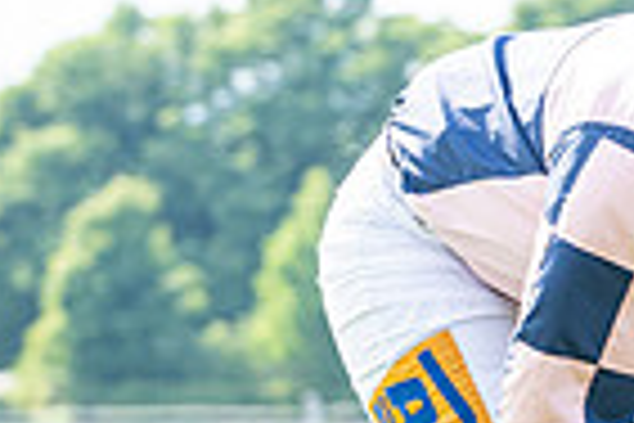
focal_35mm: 625
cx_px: 829
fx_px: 11006
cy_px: 630
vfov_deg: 2.2
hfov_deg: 3.3
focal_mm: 87
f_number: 5
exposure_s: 1/800
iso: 400
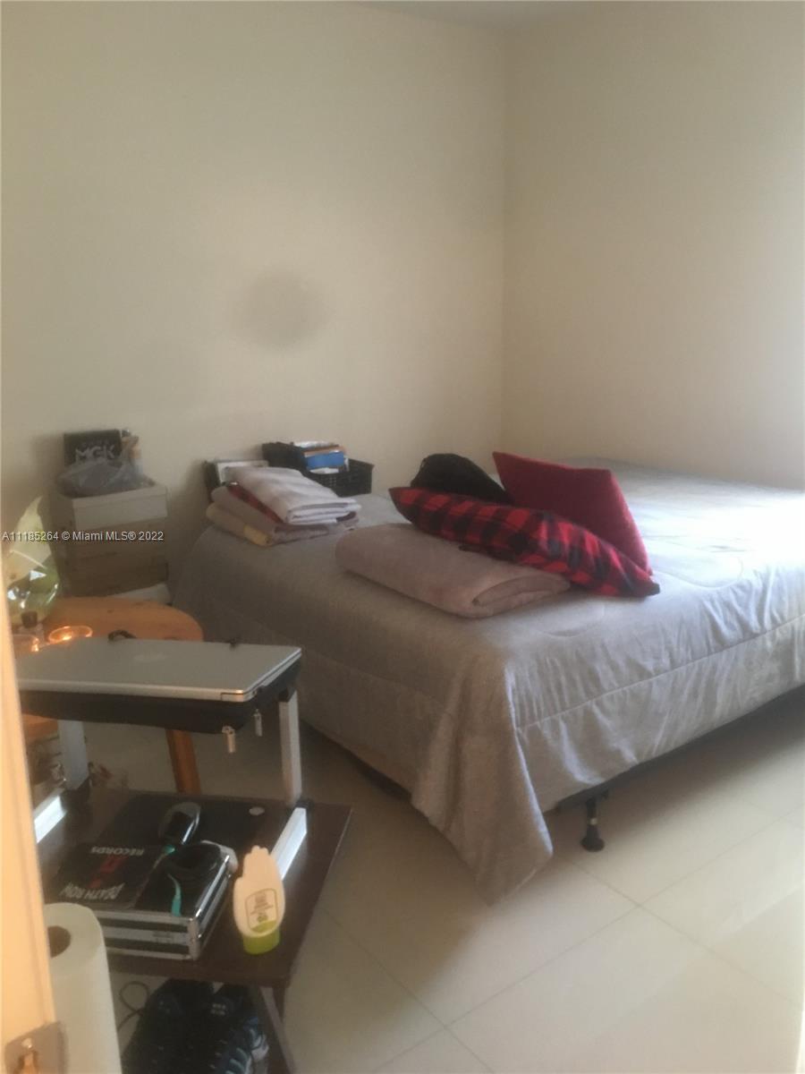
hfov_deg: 48.2
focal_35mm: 29
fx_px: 899
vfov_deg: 61.7
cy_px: 537
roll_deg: +1.6
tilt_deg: -12.9
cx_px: 402
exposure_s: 1/4
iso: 80
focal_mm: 4.15
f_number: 2.2
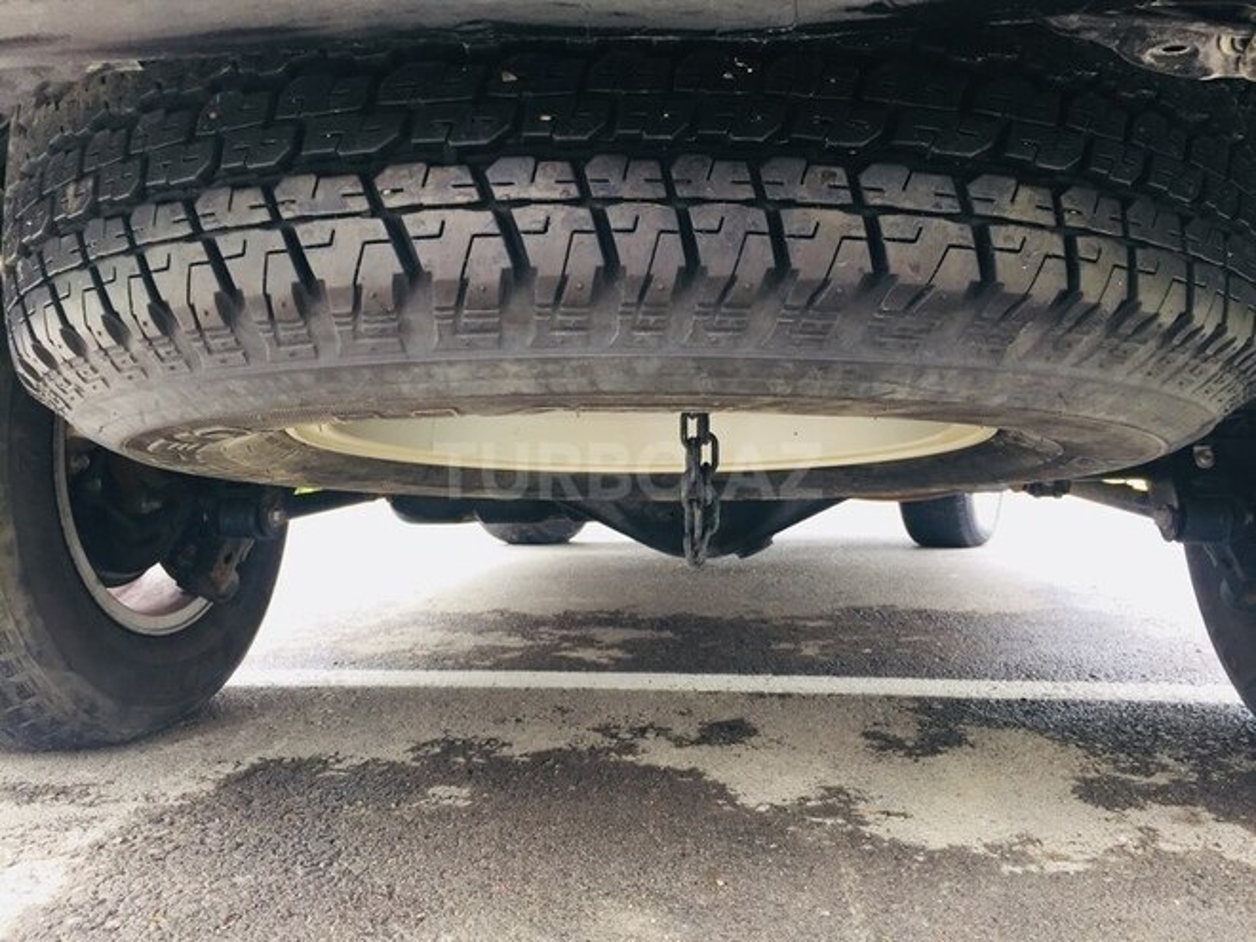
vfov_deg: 48.2
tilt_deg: +0.0
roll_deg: +0.3
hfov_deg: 61.7
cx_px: 628
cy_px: 471
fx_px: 1052
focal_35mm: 29
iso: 40
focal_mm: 4.15
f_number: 2.2
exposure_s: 1/100
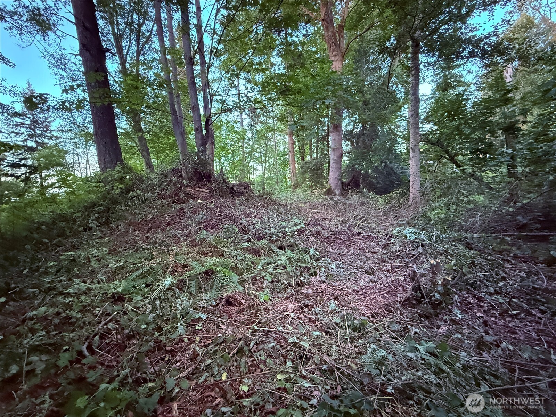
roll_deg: +4.4
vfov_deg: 85.7
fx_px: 225
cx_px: 278
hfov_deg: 102.1
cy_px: 208
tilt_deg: -2.8
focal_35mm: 14
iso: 1600
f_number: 2.2
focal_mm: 2.22
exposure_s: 1/42
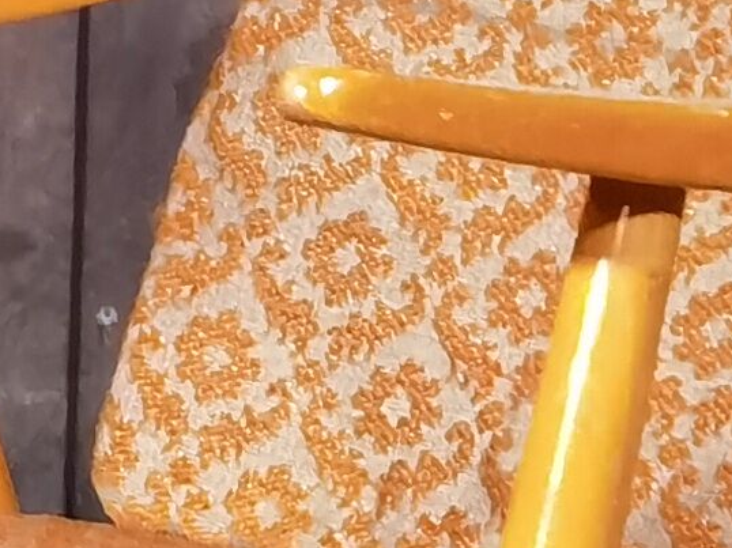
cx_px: -795
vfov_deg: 4.1
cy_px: 389
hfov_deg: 5.4
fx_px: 7567
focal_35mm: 358
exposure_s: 1/33.3
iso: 400
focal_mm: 6.71
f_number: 1.9
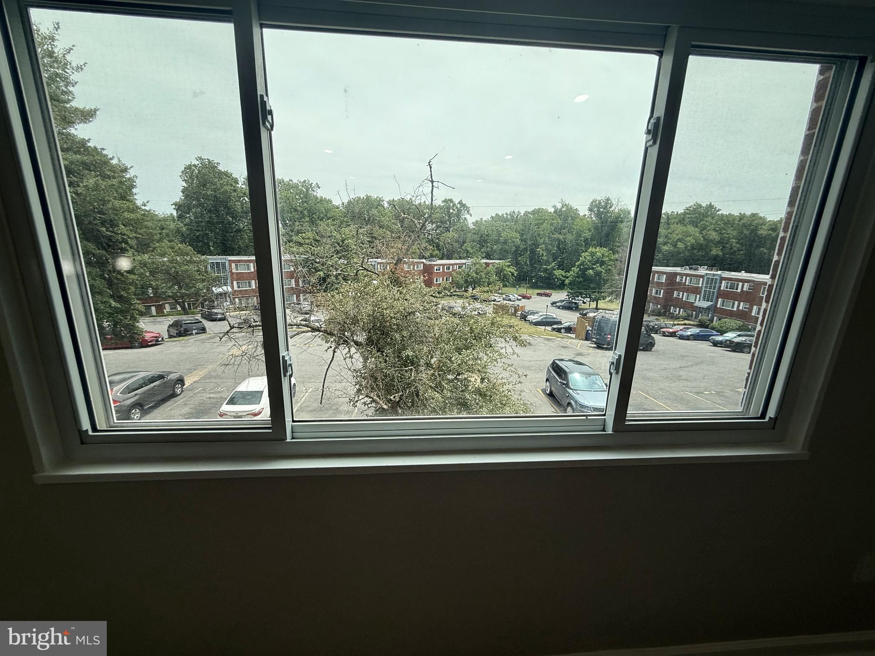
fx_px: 354
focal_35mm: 14
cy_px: 328
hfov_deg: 102.1
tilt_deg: -13.2
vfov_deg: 85.7
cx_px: 438
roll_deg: -1.5
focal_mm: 2.22
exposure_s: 1/955
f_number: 2.2
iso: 64
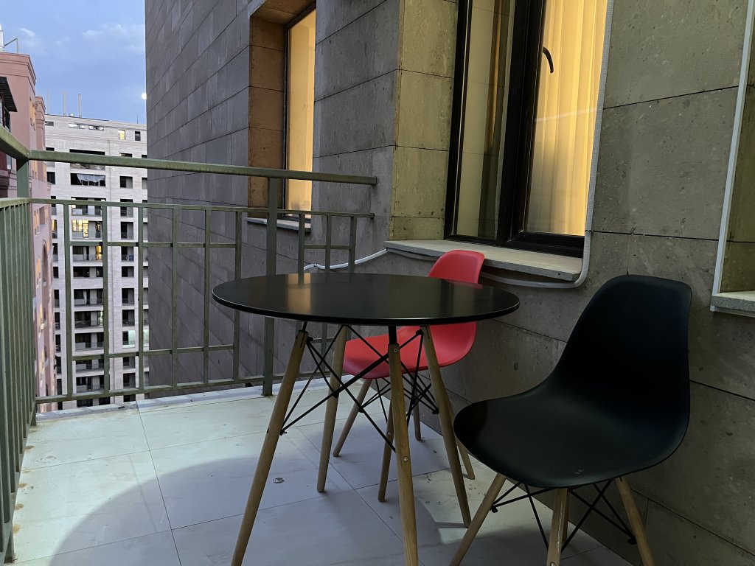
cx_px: 378
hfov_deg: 67.3
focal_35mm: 26
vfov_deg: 53.1
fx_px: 567
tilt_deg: -8.0
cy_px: 283
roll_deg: -2.4
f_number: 1.5
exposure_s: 1/32
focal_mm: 5.7
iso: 640
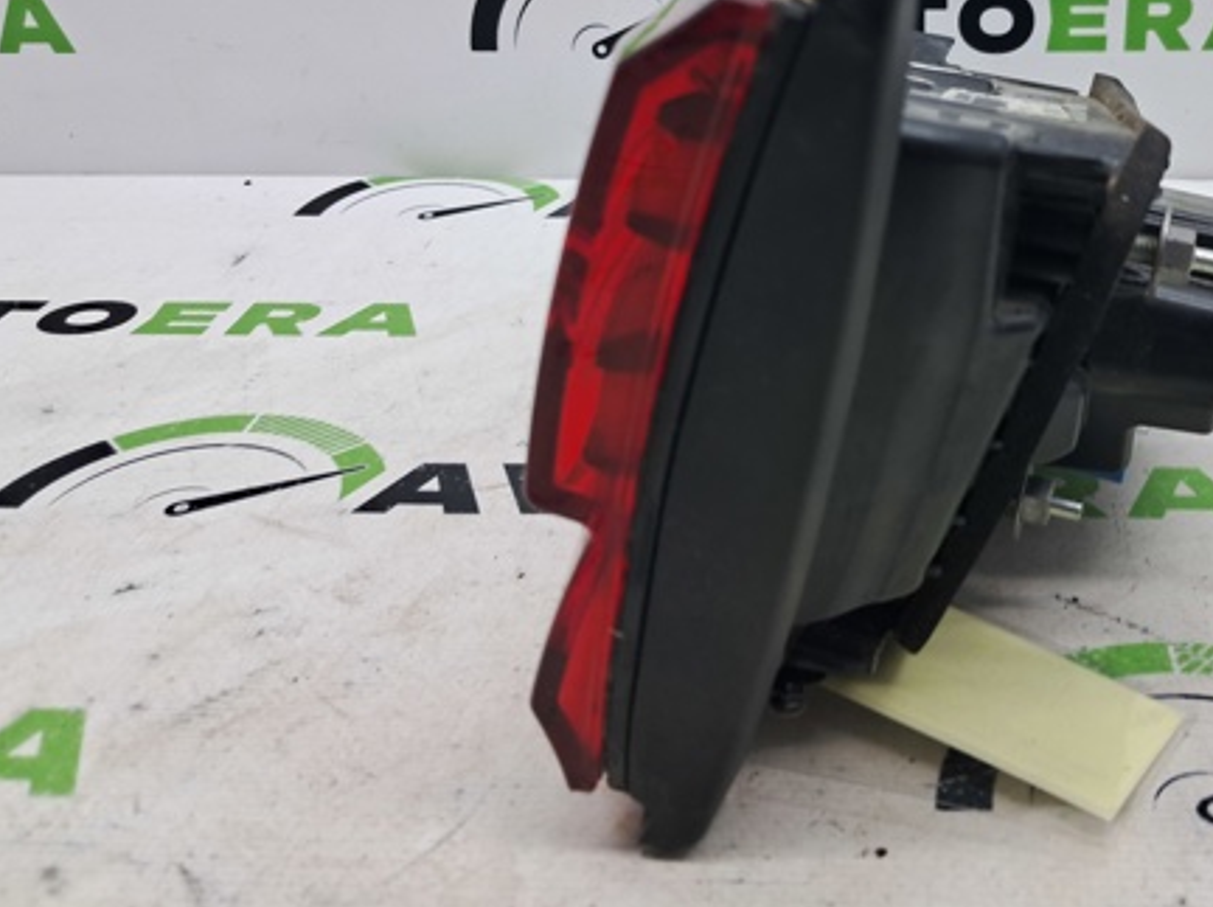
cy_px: 254
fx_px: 1400
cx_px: 870
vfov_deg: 35.3
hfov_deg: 45.6
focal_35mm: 40
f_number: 1.8
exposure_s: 1/50
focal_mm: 4
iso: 50
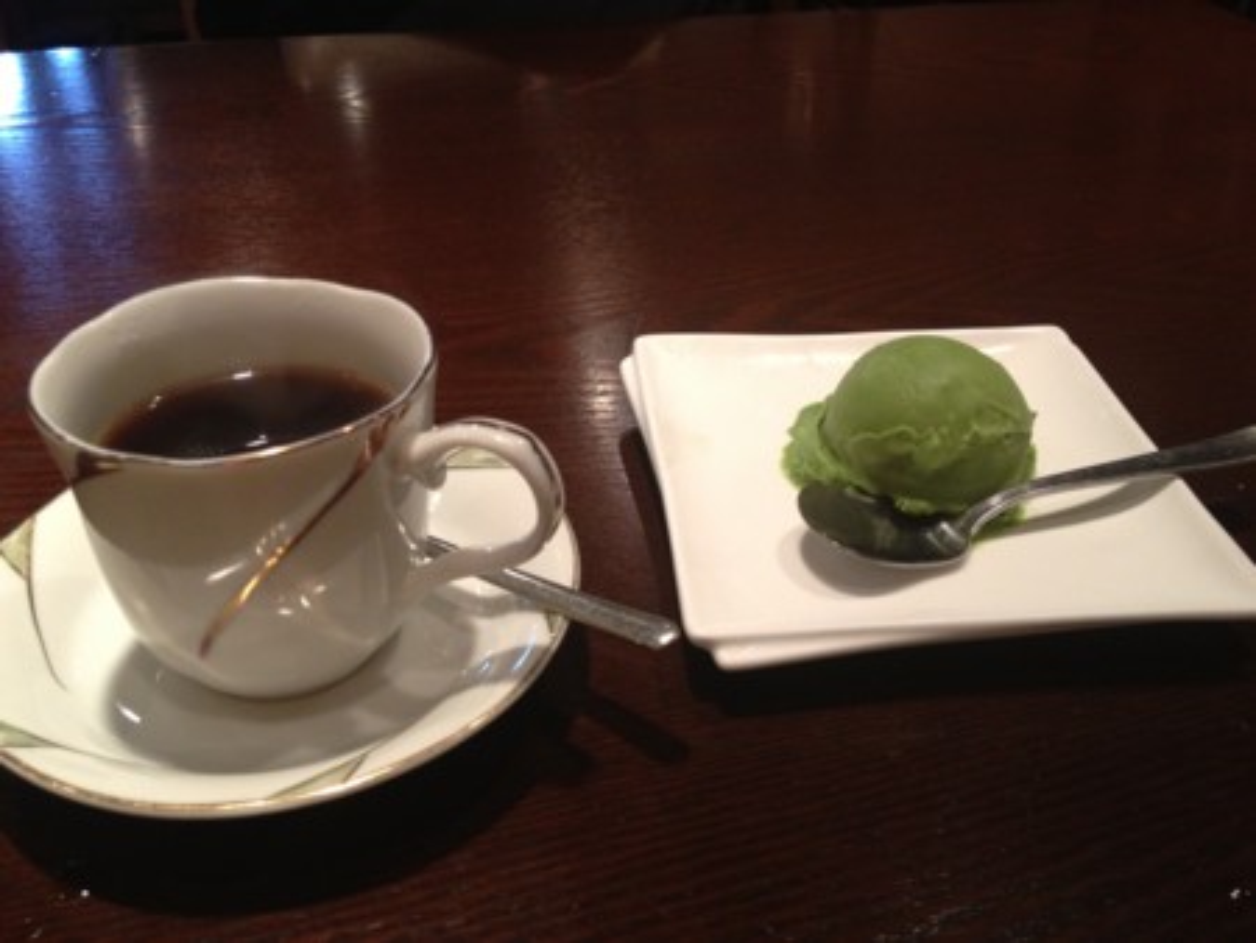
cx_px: 628
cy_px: 472
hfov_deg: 52.6
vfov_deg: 40.7
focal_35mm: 35
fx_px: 1271
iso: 200
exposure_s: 1/20
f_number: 2.4
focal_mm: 4.28
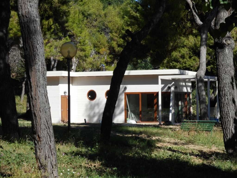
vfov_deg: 14.5
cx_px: 118
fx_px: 698
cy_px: 89
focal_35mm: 102
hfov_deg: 19.3
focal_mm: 18.2
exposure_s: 1/320
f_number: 5.8
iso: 80
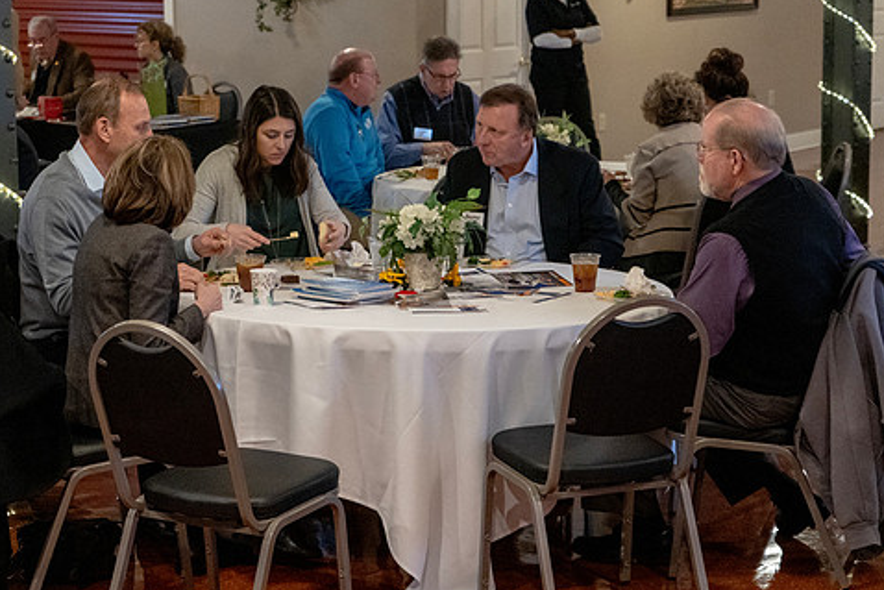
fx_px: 2088
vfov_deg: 16.1
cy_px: 289
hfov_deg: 23.9
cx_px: 442
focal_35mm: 85
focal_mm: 70
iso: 12800
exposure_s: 1/100
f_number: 5.6
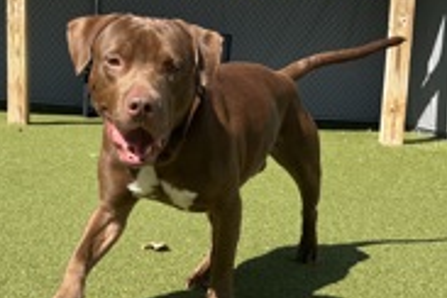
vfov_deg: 21.8
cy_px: 194
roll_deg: -2.8
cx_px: 151
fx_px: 770
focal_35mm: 62
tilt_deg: -8.4
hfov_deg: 32.1
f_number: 1.5
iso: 50
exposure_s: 1/2915
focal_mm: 5.7
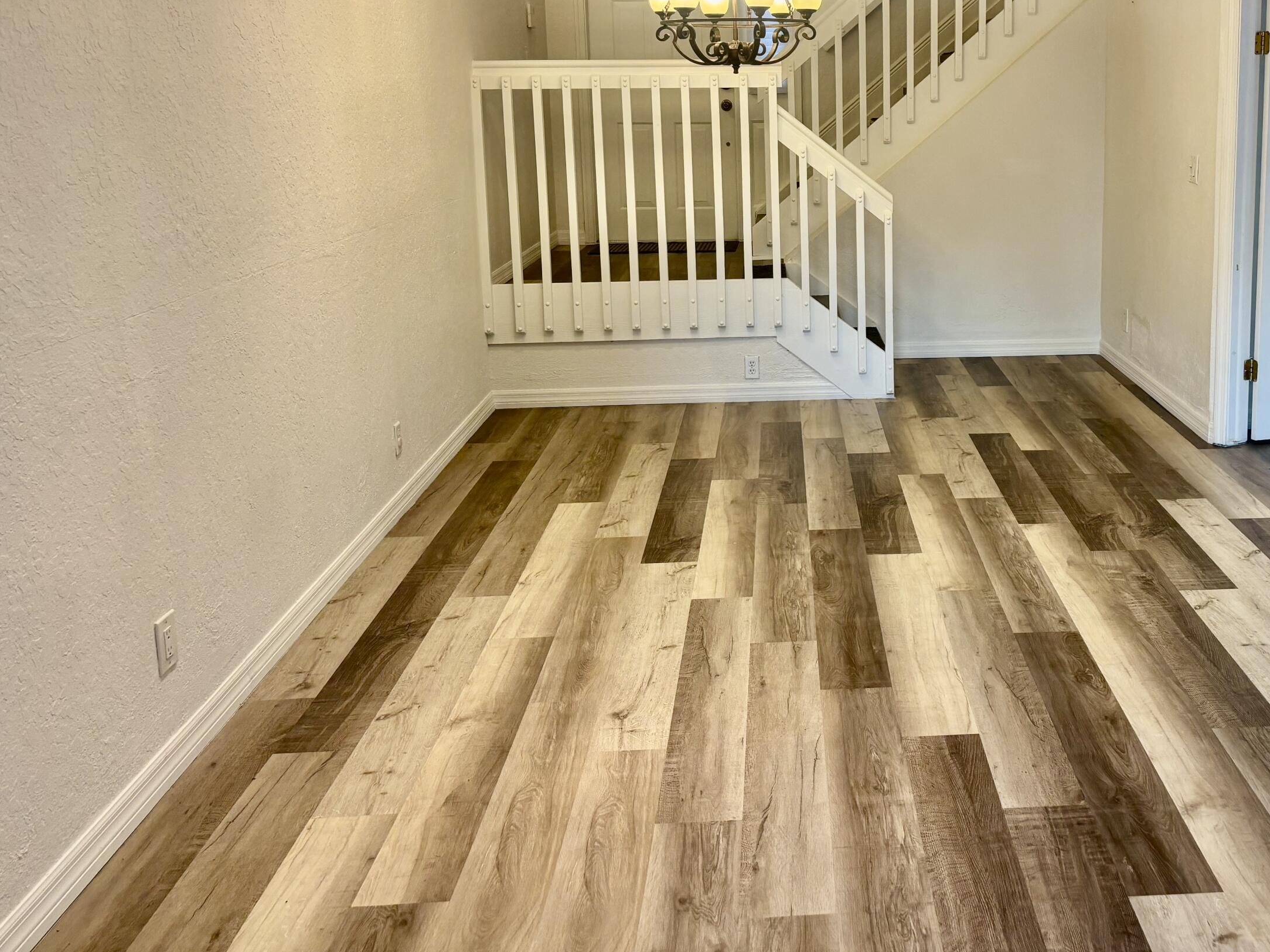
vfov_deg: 39.1
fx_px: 1321
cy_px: 301
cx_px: 860
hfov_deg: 50.3
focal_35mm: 36
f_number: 1.6
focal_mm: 5.96
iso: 125
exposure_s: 1/60
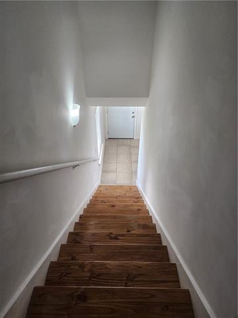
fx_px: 211
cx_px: 119
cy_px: 159
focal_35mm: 23
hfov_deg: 58.9
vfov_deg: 73.9
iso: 160
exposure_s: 1/180
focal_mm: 6.4
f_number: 1.8
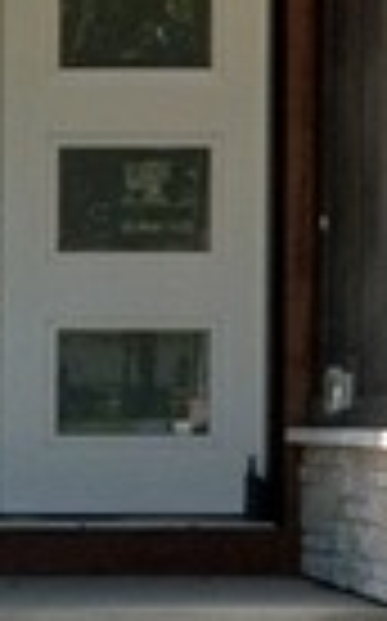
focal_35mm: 355
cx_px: -778
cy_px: -324
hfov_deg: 3.6
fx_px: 6003
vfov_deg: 5.9
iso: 200
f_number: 8
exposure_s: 1/320
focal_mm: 20
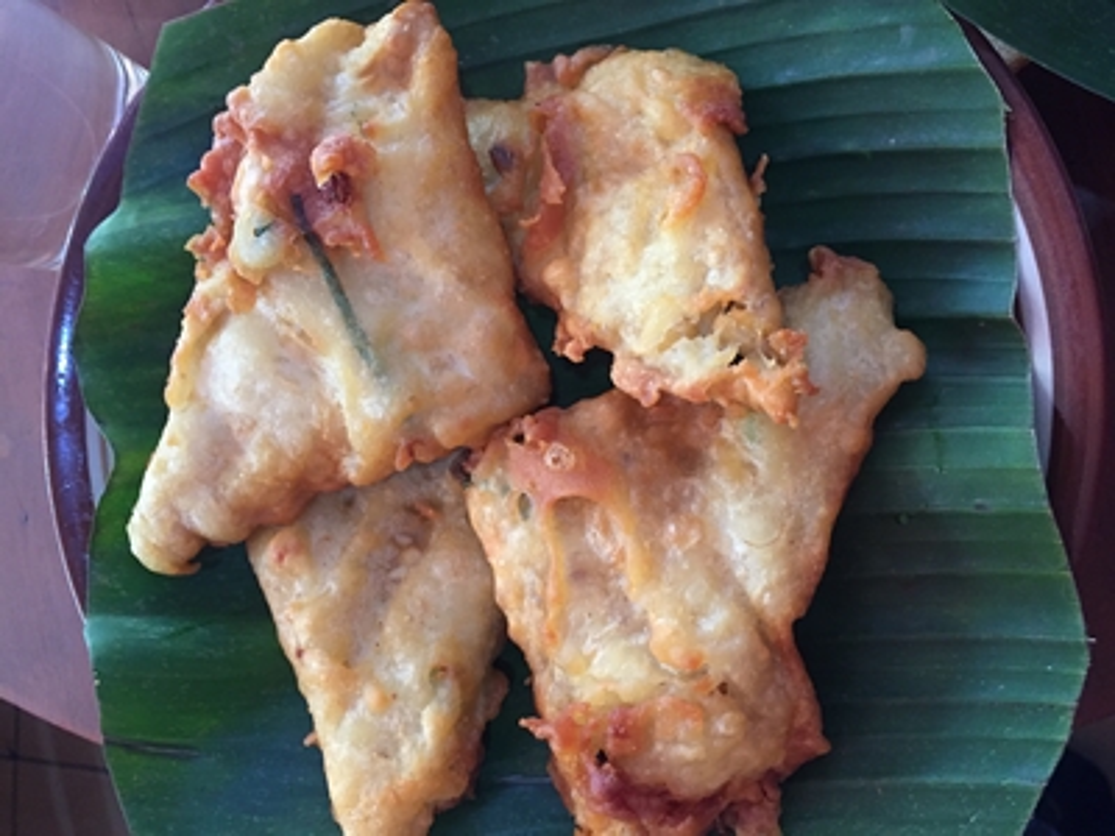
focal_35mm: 29
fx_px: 934
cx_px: 558
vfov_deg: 48.2
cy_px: 418
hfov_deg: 61.7
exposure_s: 1/33
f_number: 2.2
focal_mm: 4.15
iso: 200
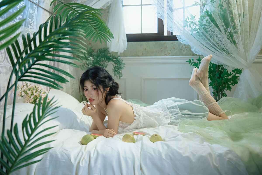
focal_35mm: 32
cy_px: 88
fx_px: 233
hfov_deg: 58.7
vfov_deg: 41.1
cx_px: 131
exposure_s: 1/250
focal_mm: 32
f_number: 2.8
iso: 400
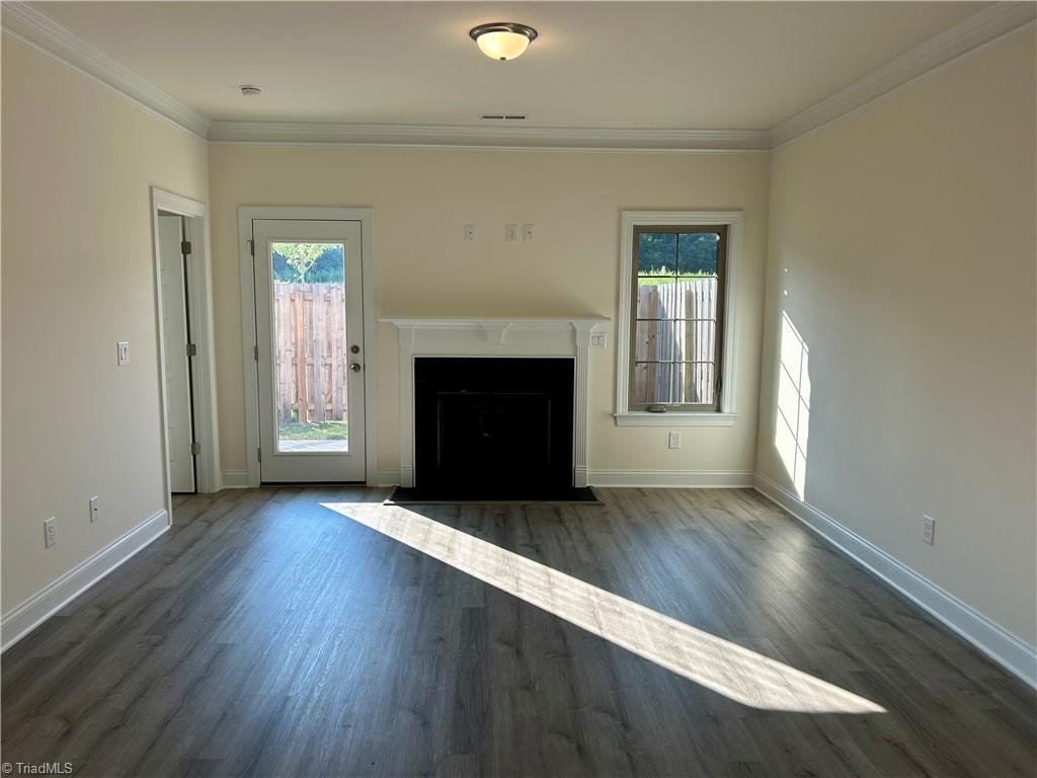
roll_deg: -1.0
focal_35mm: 26
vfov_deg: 53.1
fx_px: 779
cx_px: 518
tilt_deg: -4.1
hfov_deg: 67.3
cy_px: 389
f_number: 1.5
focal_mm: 5.7
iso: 40
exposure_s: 1/272
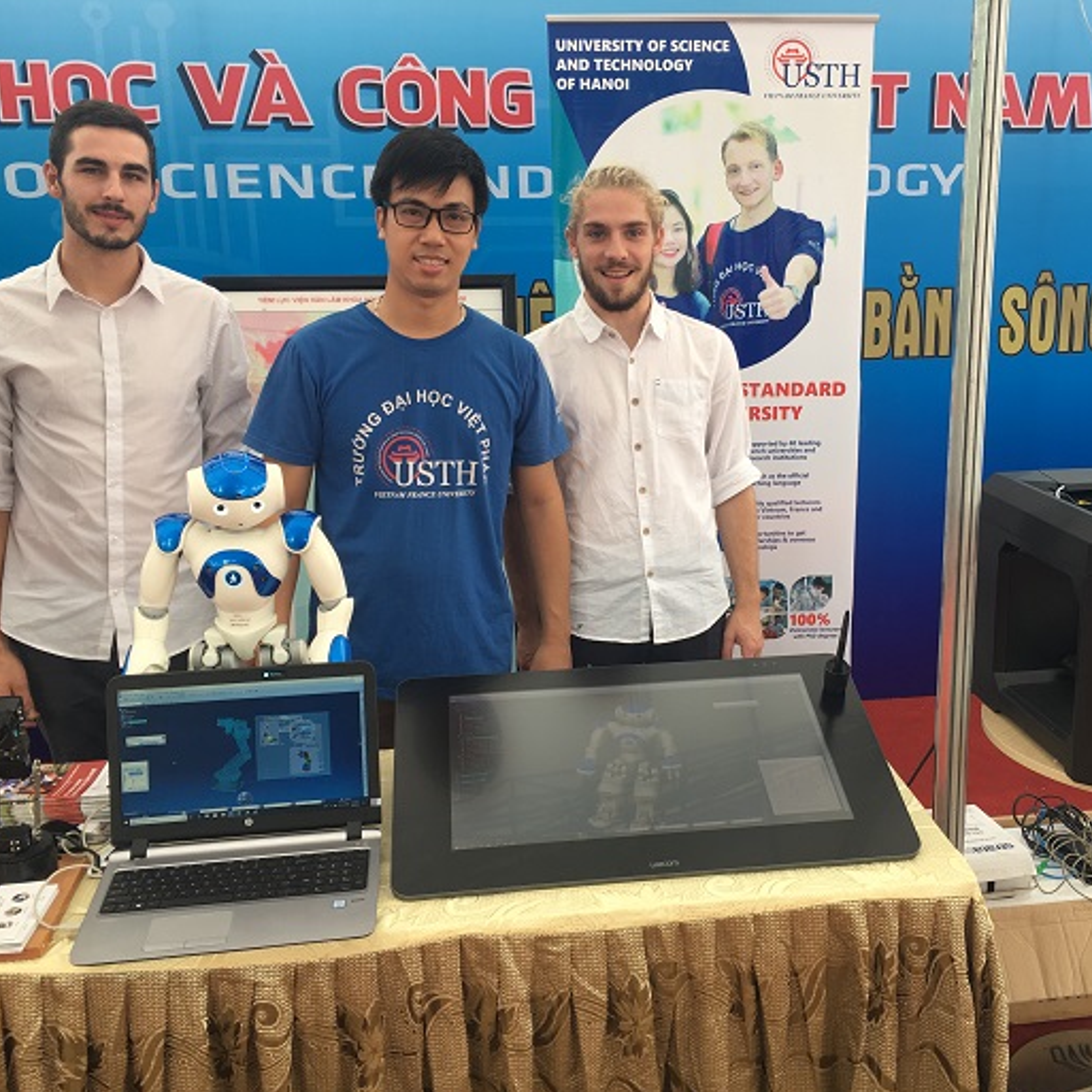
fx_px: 1249
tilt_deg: -13.9
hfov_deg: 46.9
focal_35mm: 35
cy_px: 557
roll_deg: +0.4
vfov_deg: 47.2
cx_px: 658
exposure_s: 1/50
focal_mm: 4.15
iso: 25
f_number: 2.2
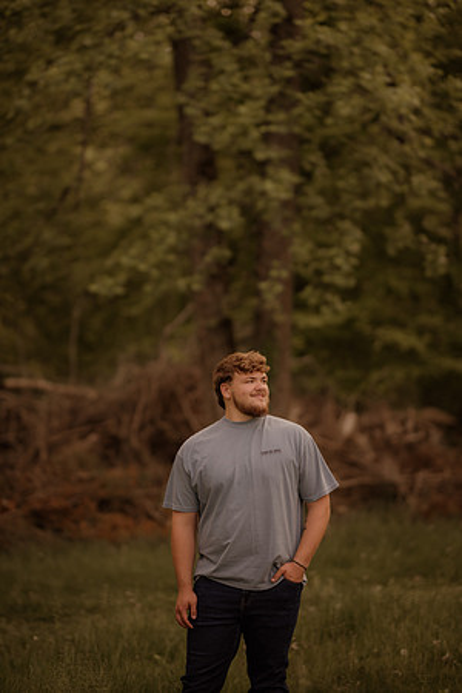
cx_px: 231
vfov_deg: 23.9
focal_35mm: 85
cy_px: 346
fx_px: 1636
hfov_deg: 16.1
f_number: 1.6
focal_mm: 85
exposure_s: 1/320
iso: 125
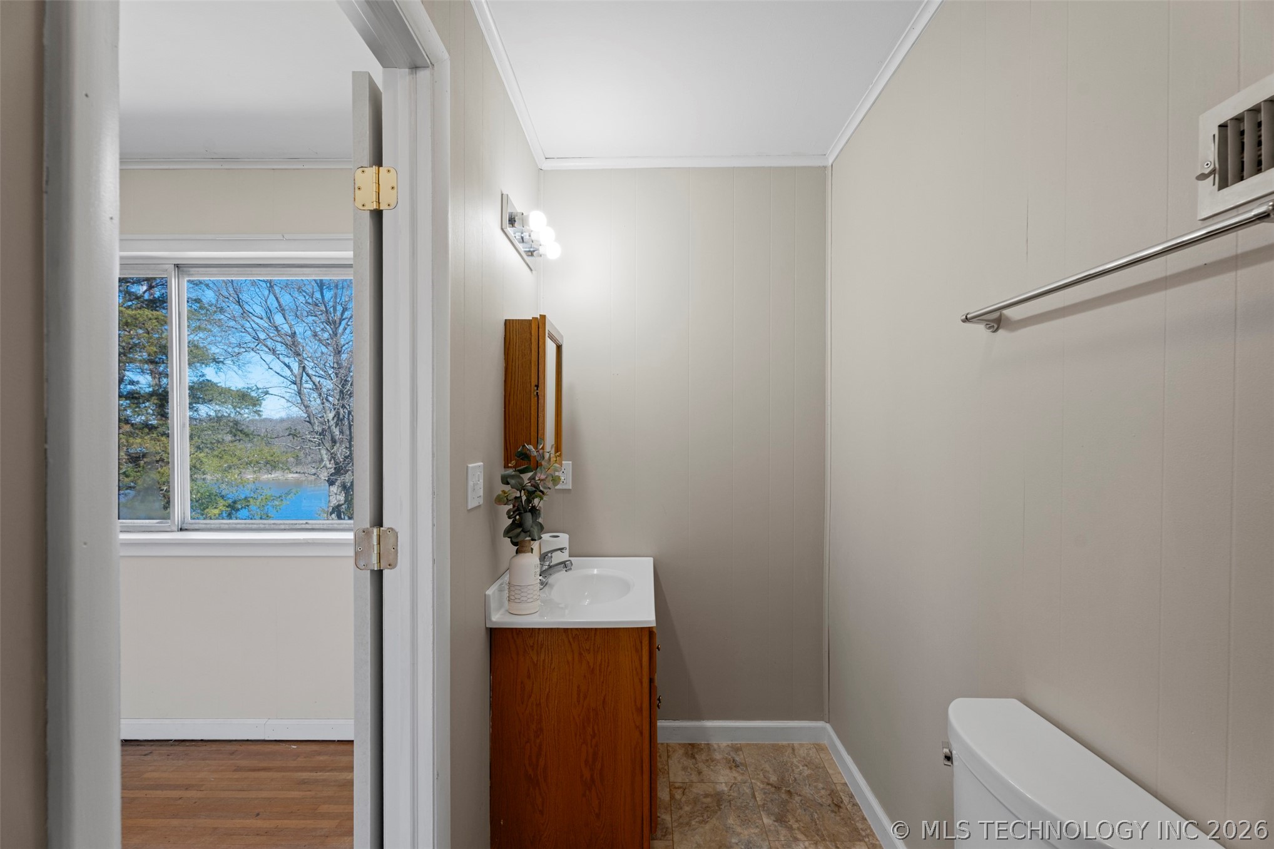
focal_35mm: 16
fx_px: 566
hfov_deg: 96.7
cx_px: 637
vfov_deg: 73.7
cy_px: 424
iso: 160
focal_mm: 16
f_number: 8
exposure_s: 1/4
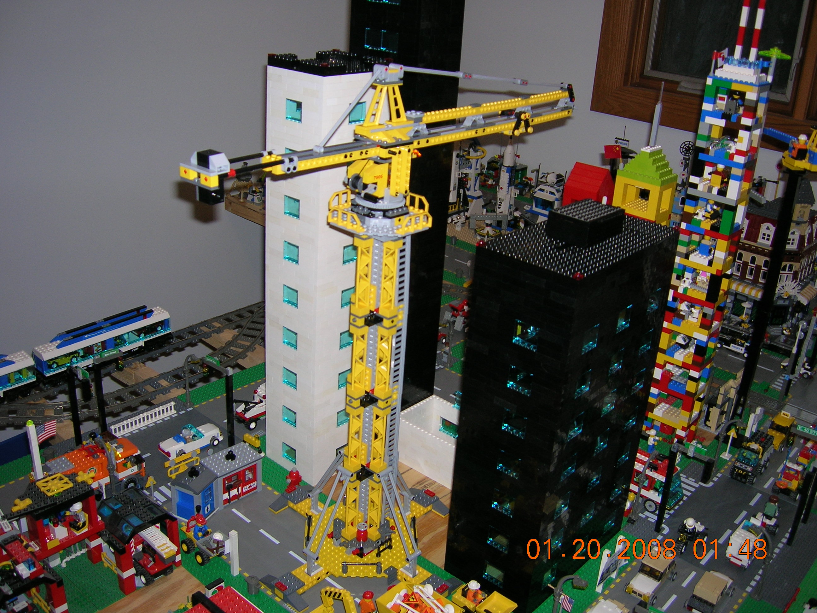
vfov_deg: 41.8
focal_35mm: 34
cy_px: 306
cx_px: 408
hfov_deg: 54.0
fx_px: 802
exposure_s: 1/60.1
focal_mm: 5.7
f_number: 2.9
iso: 50
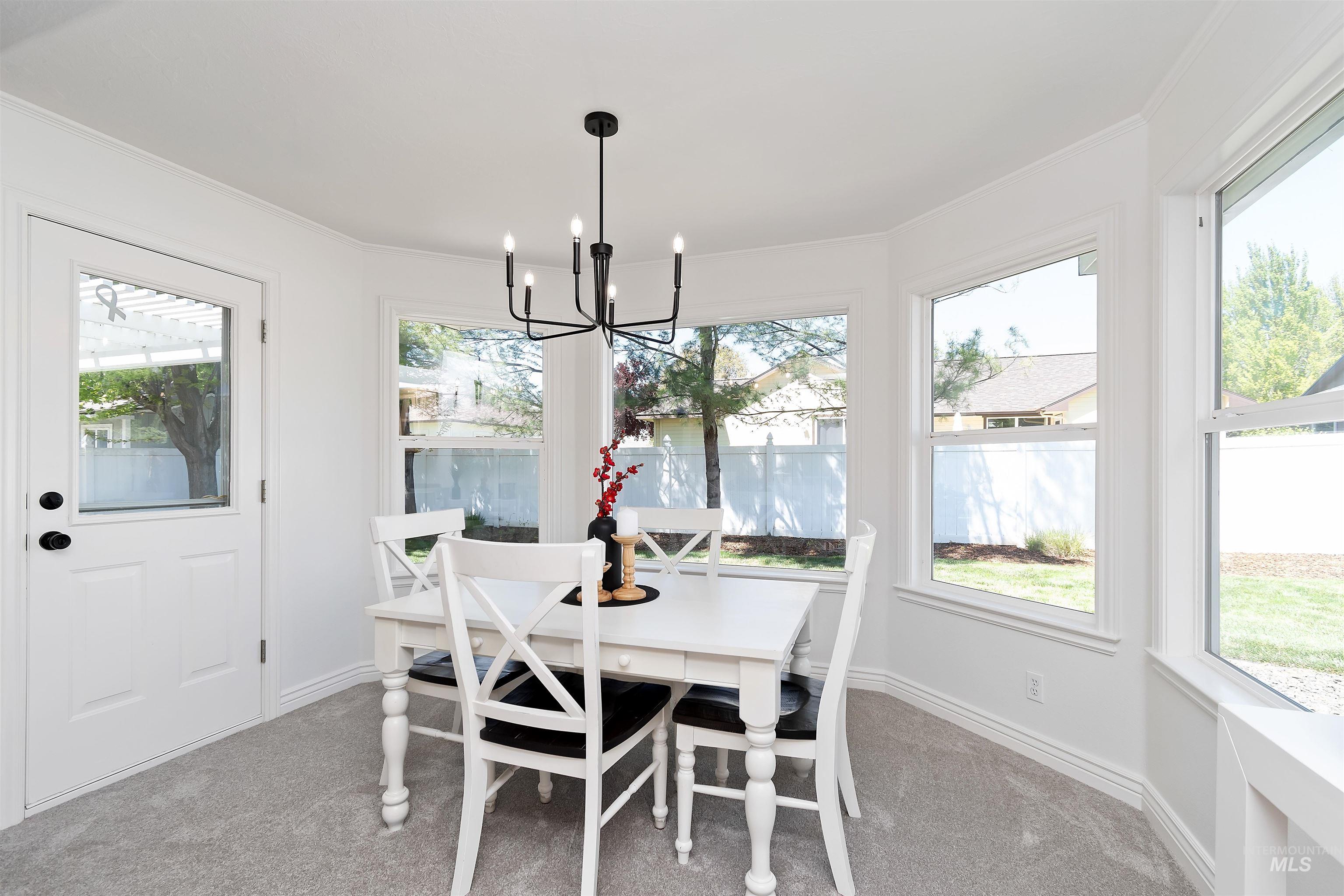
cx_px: 672
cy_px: 448
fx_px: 560
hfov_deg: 100.4
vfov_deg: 77.3
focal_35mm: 15
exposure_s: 1/125
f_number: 6.3
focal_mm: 10
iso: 320
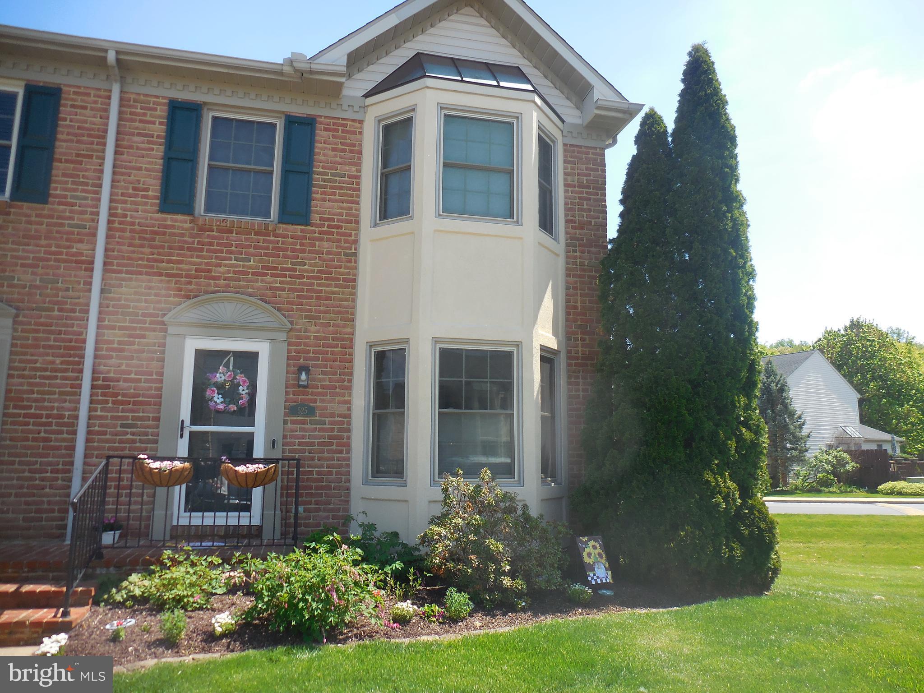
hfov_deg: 69.4
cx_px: 462
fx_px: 667
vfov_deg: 54.9
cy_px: 346
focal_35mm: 25
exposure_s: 1/400
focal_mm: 4.5
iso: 125
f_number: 3.7
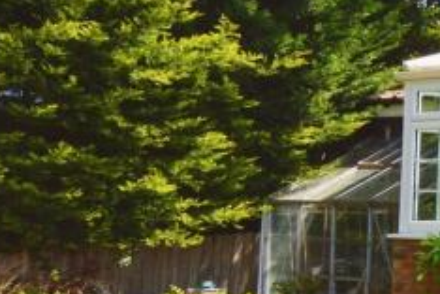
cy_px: 50
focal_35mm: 92
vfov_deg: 14.8
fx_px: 1124
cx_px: 788
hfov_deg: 17.8
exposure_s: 1/320
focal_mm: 14
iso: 400
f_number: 11
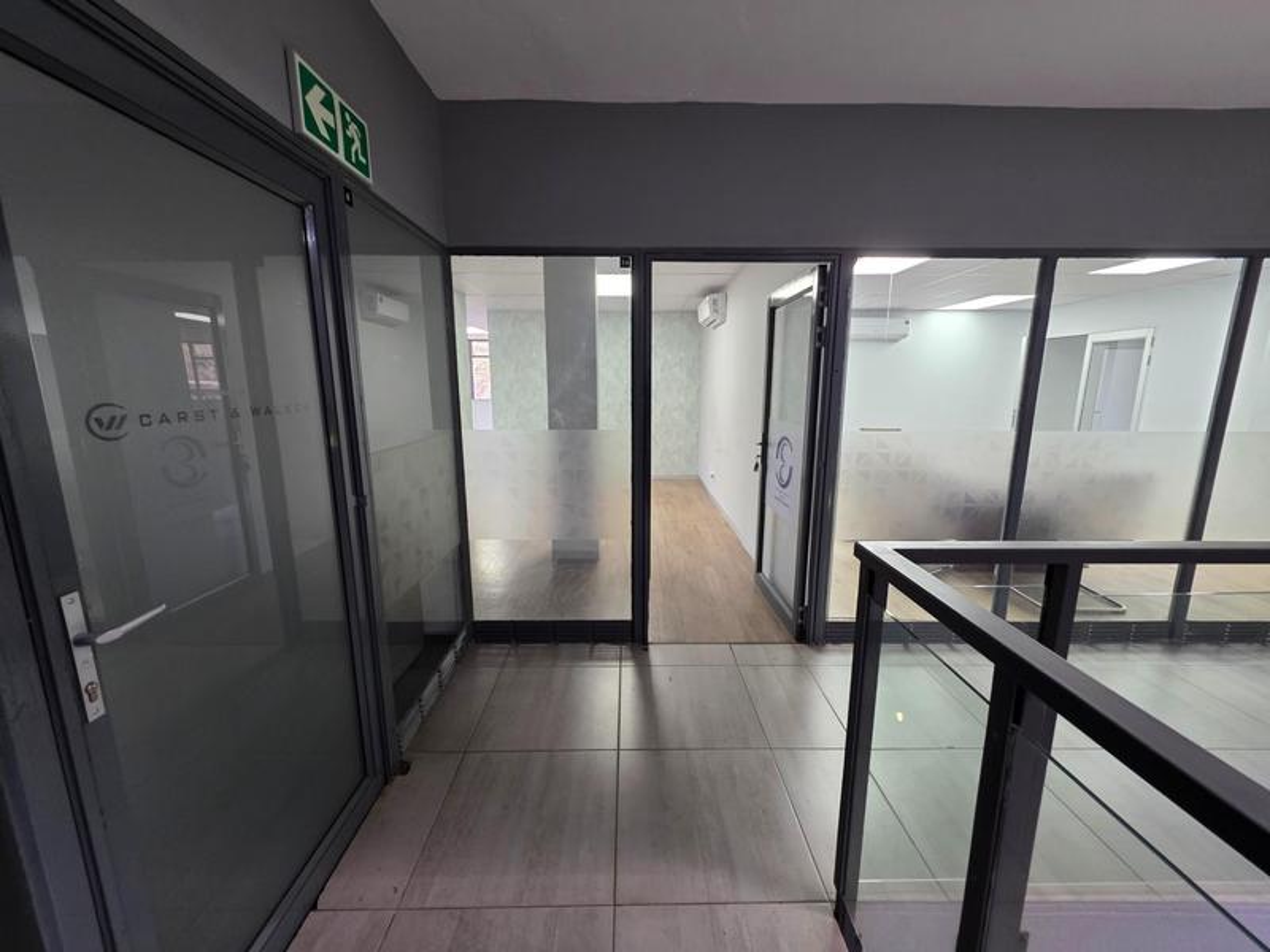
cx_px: 635
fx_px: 477
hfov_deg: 106.2
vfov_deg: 89.9
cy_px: 476
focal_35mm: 13
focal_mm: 2.2
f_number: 1.9
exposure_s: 1/50
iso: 200
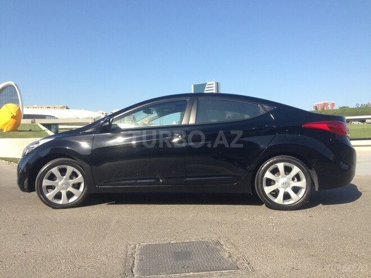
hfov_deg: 55.4
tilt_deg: +0.5
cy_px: 139
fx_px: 354
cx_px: 186
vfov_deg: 42.9
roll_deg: -0.1
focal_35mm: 33
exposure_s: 1/1106
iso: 50
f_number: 2.4
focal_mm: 4.12
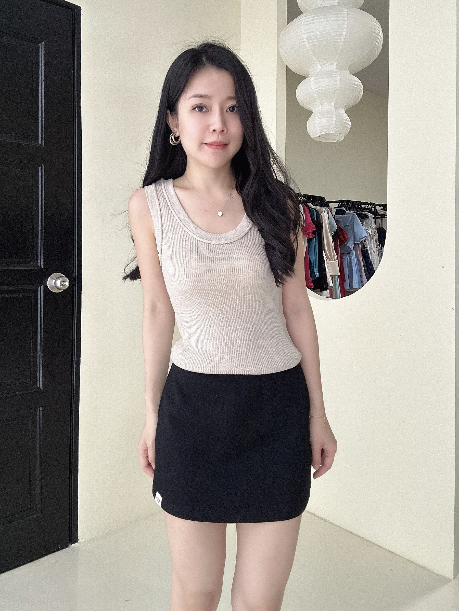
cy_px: 306
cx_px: 230
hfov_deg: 58.9
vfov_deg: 73.9
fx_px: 407
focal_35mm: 23
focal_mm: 2.69
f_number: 1.9
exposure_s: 1/60
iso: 100
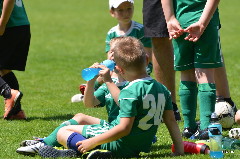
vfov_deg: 4.3
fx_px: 2096
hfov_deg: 6.6
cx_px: 120
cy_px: 80
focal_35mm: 315
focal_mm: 210
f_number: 6.3
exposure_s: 1/640
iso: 200
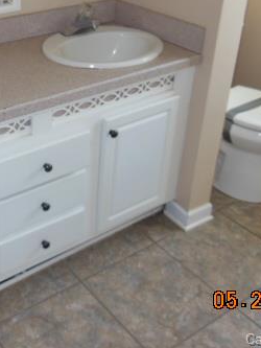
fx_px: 482
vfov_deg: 38.9
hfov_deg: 29.2
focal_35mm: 48
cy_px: 98
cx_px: 31
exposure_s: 1/30
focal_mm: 4.5
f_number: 3.5
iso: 200
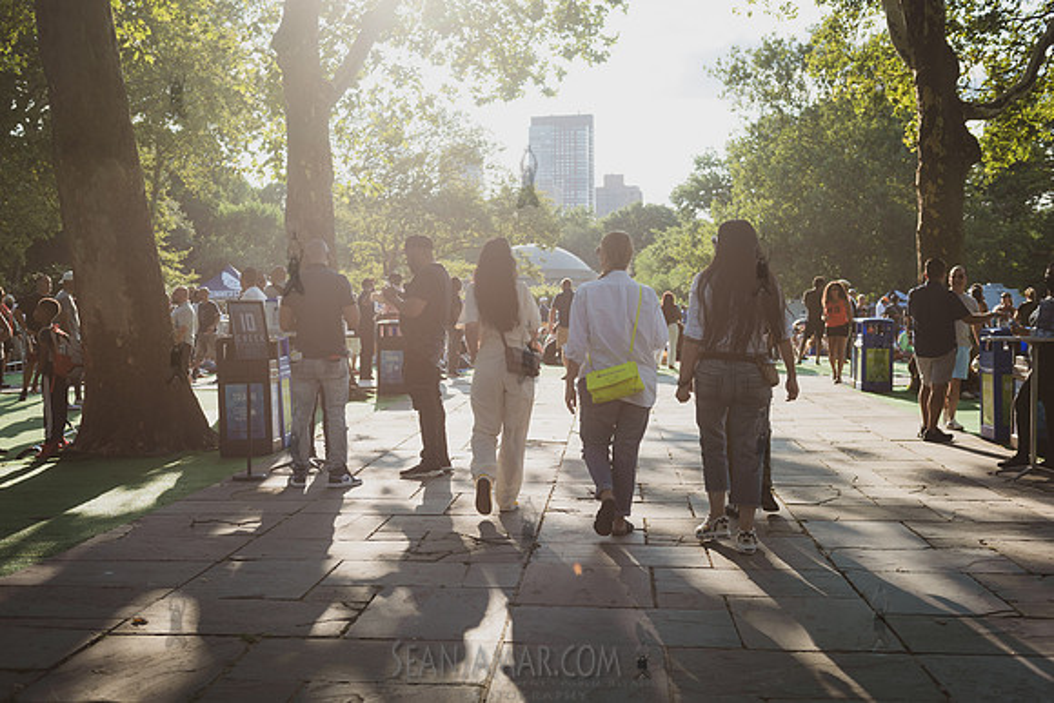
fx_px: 1288
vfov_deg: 30.5
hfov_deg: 44.5
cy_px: 352
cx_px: 527
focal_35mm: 44
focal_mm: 44
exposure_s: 1/1000
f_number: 4
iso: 200
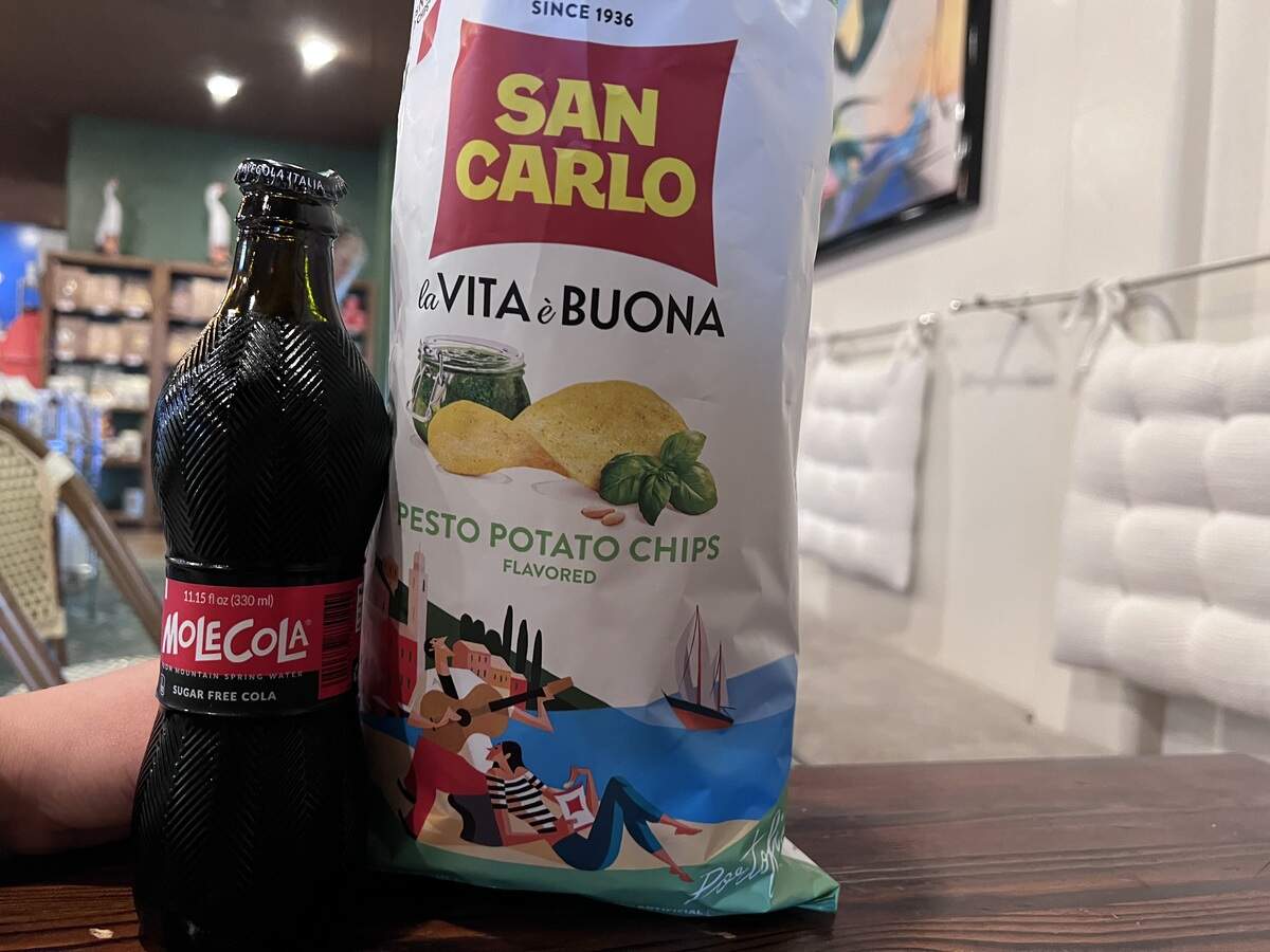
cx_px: 635
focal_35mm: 26
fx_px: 954
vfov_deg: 53.1
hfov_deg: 67.3
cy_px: 476
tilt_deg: -0.8
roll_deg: -3.1
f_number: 1.5
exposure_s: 1/60
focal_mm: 5.7
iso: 500
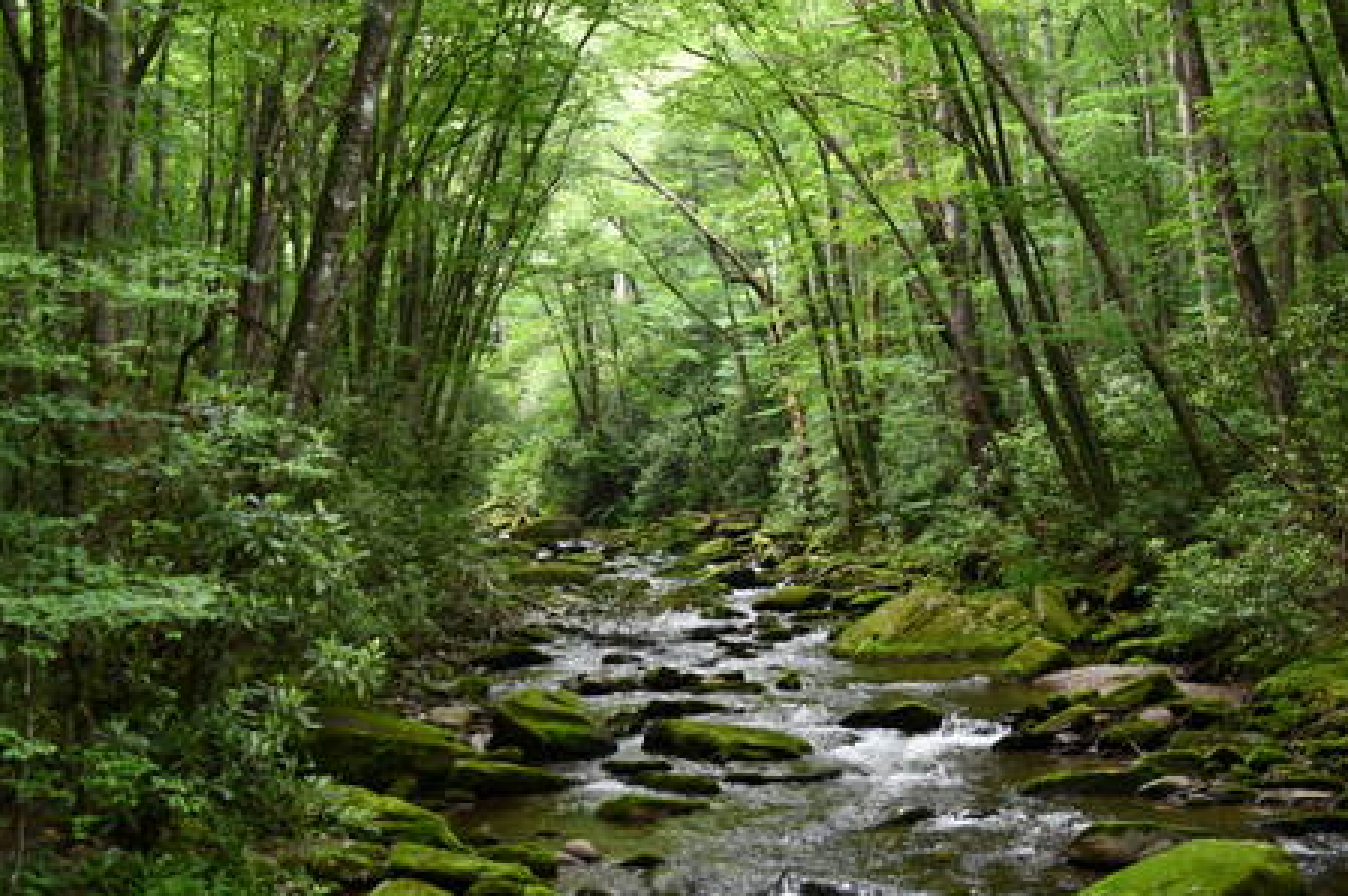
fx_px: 1684
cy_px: 353
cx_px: 734
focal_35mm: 45
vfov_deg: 29.7
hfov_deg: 43.6
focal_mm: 24
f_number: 3.5
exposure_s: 1/125
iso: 900
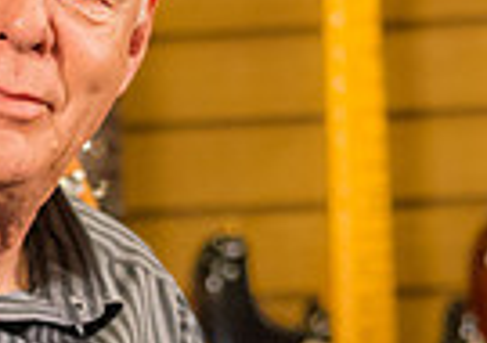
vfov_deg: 2.3
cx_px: 124
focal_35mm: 606
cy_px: 553
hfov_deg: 3.3
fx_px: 8340
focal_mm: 118
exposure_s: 1/200
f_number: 4
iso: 6400
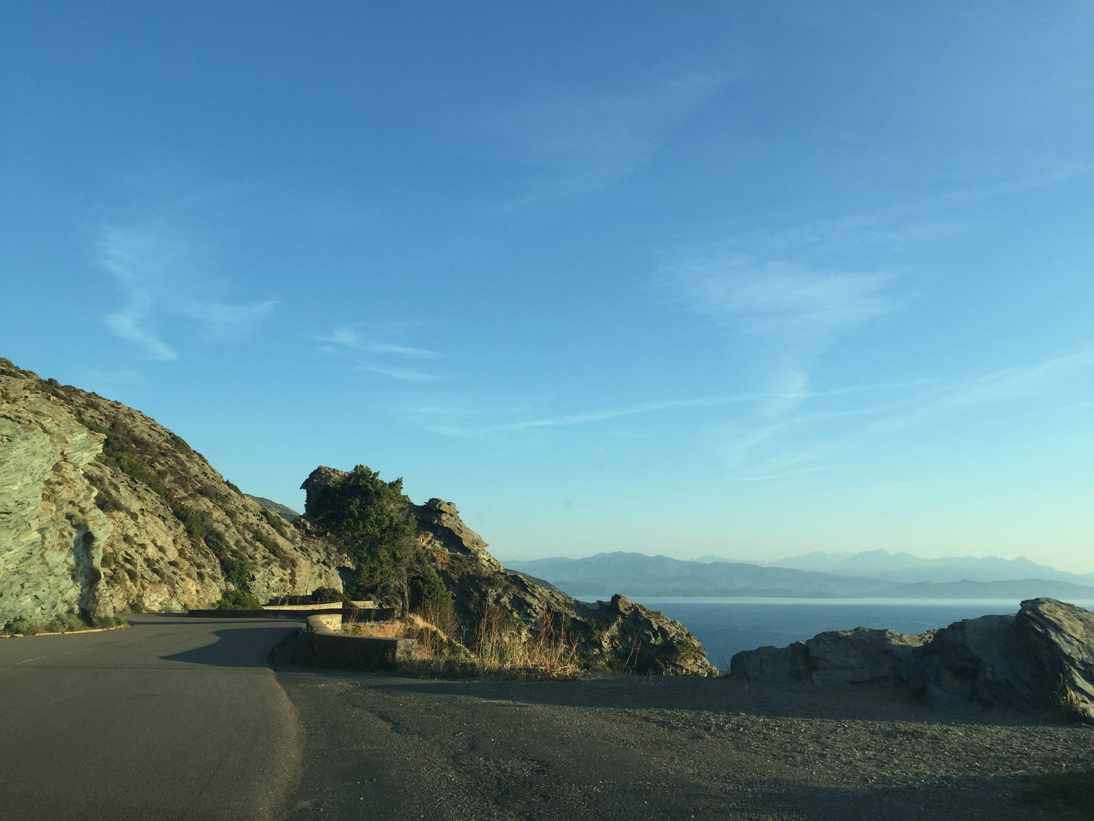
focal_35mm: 29
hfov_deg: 61.7
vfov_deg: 48.2
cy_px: 410
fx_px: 917
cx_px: 547
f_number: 2.2
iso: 32
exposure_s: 1/860
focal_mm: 4.15
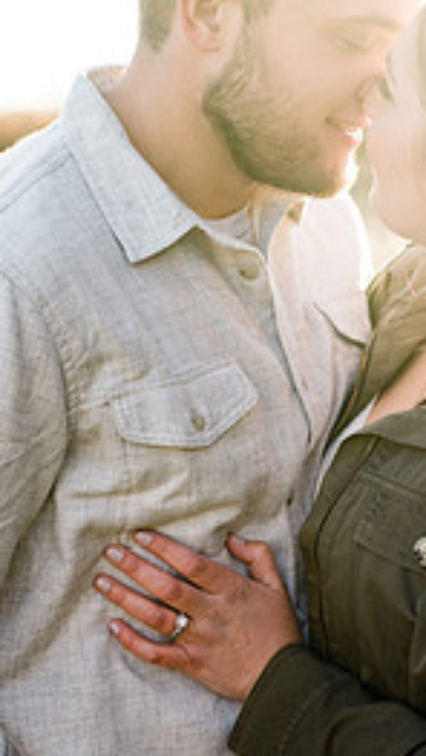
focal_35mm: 104
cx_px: 296
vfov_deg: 20.3
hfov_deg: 11.6
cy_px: 604
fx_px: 2088
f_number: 3.2
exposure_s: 1/640
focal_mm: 58
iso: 200
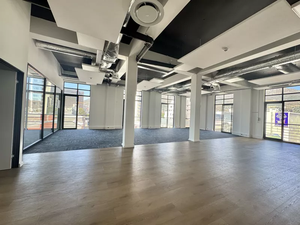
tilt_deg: +1.5
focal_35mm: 14
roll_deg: -2.5
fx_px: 121
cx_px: 150
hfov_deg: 102.1
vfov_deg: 85.7
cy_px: 112
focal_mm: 2.22
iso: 40
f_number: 2.2
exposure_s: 1/145
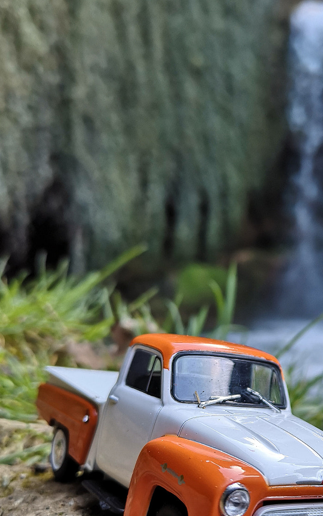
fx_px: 578
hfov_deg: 30.4
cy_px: 328
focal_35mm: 41
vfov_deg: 47.7
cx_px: 263
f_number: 1.8
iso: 50
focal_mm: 3.95
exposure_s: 1/196
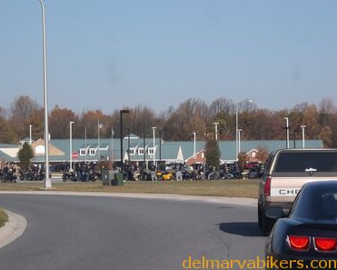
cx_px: 164
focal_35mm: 123
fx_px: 1227
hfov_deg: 15.6
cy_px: 135
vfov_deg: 12.5
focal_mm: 21
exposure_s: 1/400
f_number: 5.4
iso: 80
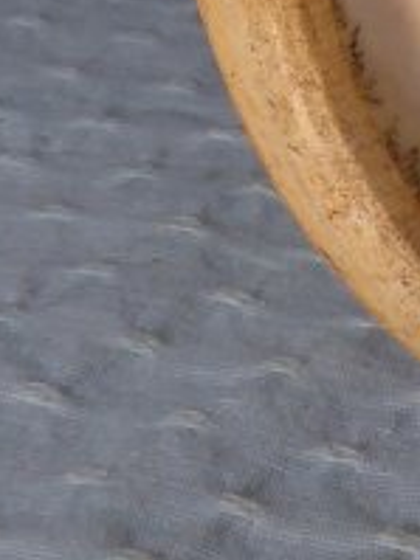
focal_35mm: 151
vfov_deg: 12.7
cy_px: -158
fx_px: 2445
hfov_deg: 9.0
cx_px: 970
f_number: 3.3
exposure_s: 1/60
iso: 100
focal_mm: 4.3
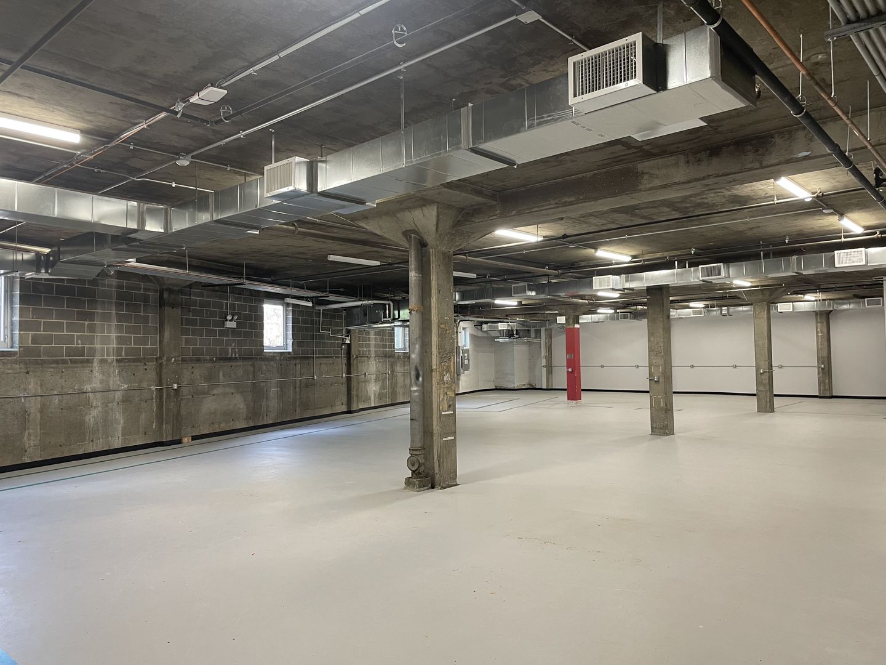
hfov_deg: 67.3
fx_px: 665
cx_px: 443
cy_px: 332
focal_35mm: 26
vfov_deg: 53.1
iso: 160
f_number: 1.6
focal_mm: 4.2
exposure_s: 1/60
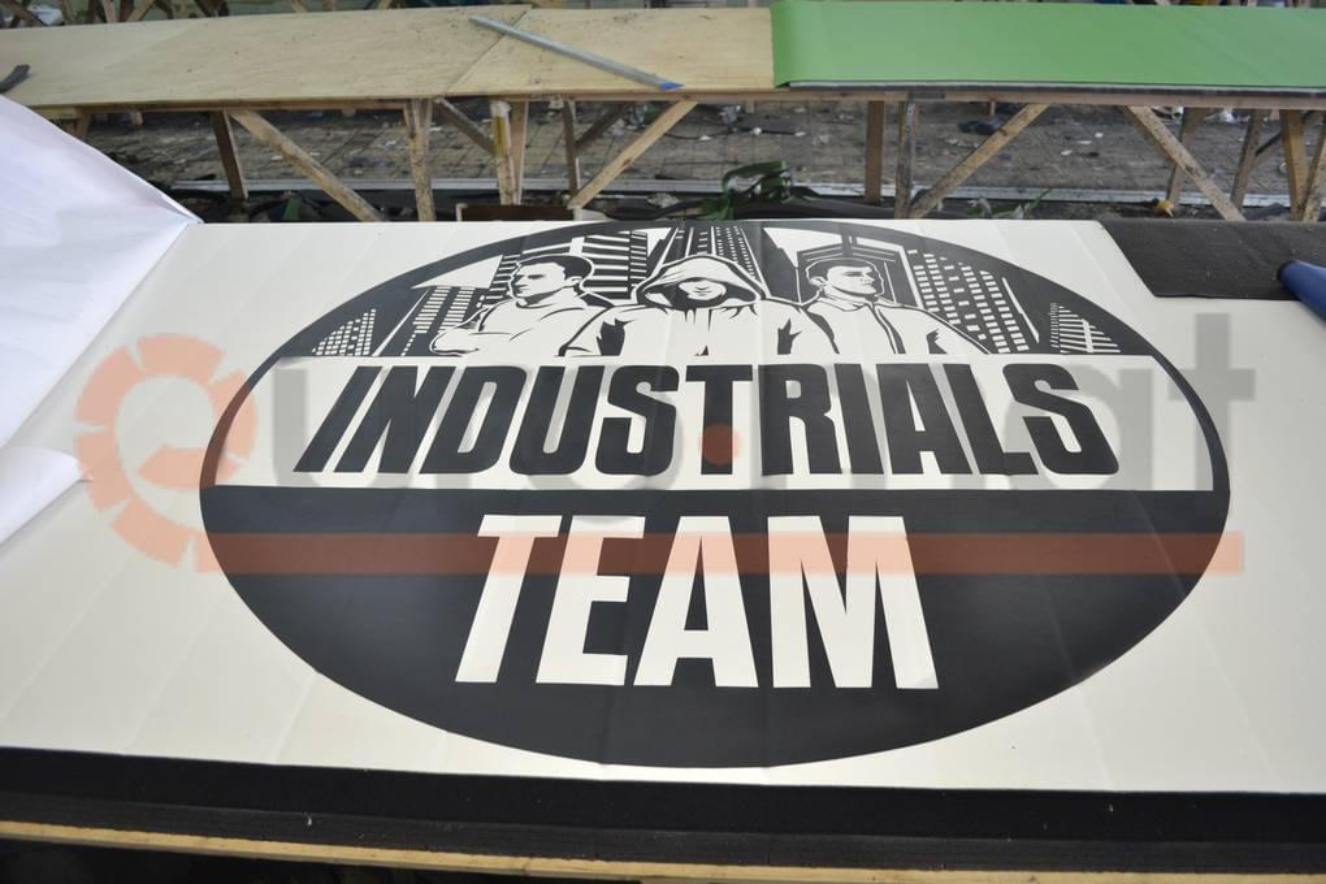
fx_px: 994
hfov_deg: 67.4
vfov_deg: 47.9
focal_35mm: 27
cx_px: 663
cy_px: 442
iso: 400
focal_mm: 18
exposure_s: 1/50
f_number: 3.5
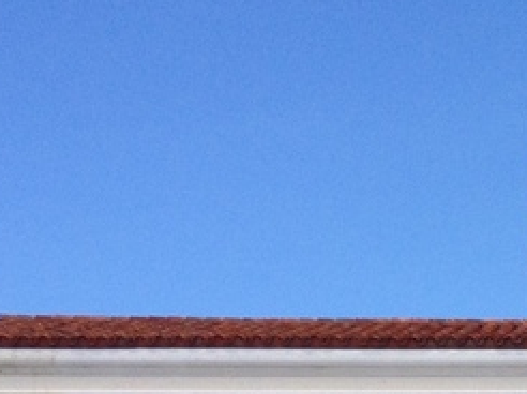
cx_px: 739
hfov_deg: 11.2
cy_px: 587
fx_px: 2601
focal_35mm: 171
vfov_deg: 8.5
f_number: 2.4
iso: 50
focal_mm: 4.28
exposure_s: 1/1104
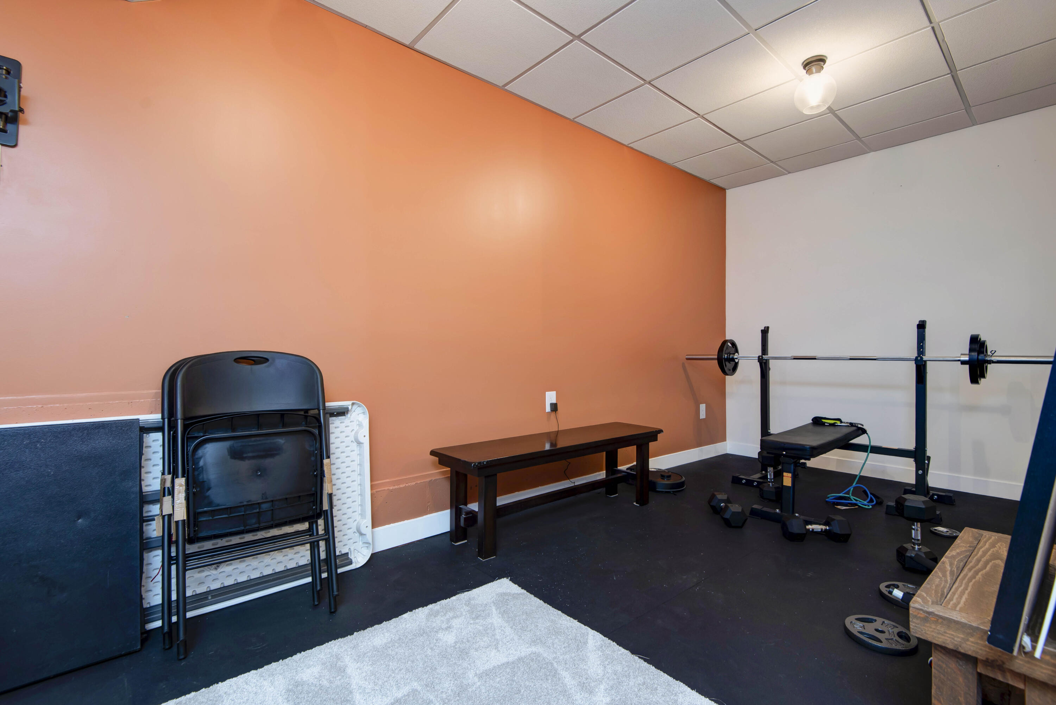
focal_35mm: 16
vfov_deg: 73.8
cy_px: 352
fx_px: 469
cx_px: 528
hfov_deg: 96.7
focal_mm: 16
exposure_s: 1/1.43
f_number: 6.7
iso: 200
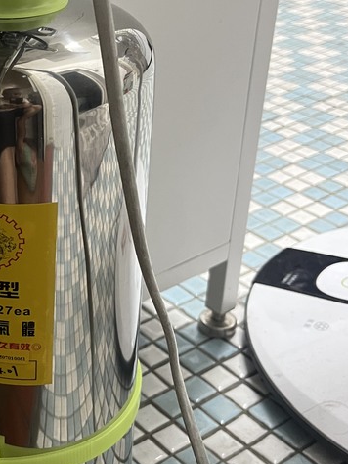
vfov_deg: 33.7
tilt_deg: -34.4
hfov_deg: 24.3
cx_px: -13
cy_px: 258
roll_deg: +4.8
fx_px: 763
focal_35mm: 57
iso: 400
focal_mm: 5.1
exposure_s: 1/60
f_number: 1.6
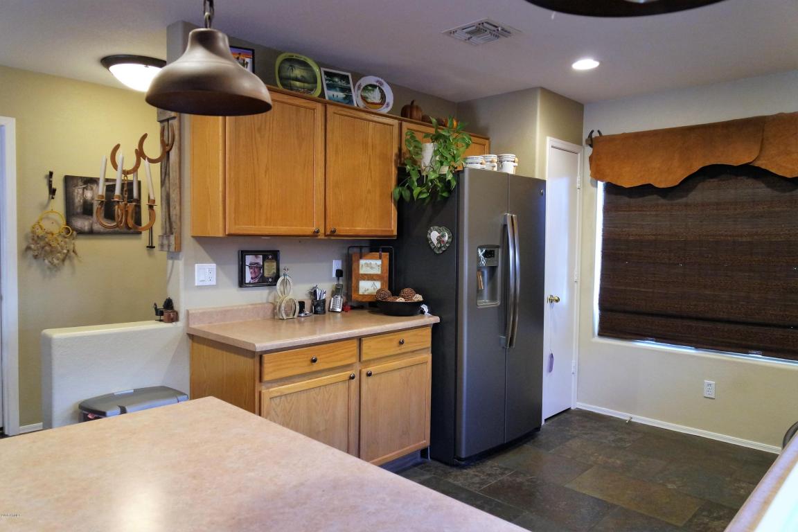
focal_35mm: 24
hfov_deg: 73.7
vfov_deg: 53.1
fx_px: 532
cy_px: 266
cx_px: 399
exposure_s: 1/30
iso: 1600
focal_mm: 9
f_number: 3.5
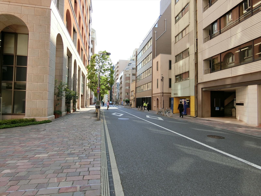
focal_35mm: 19
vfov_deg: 68.7
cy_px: 98
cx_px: 130
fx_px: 143
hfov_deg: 84.7
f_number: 2.7
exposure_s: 1/500
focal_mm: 4.06
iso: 80
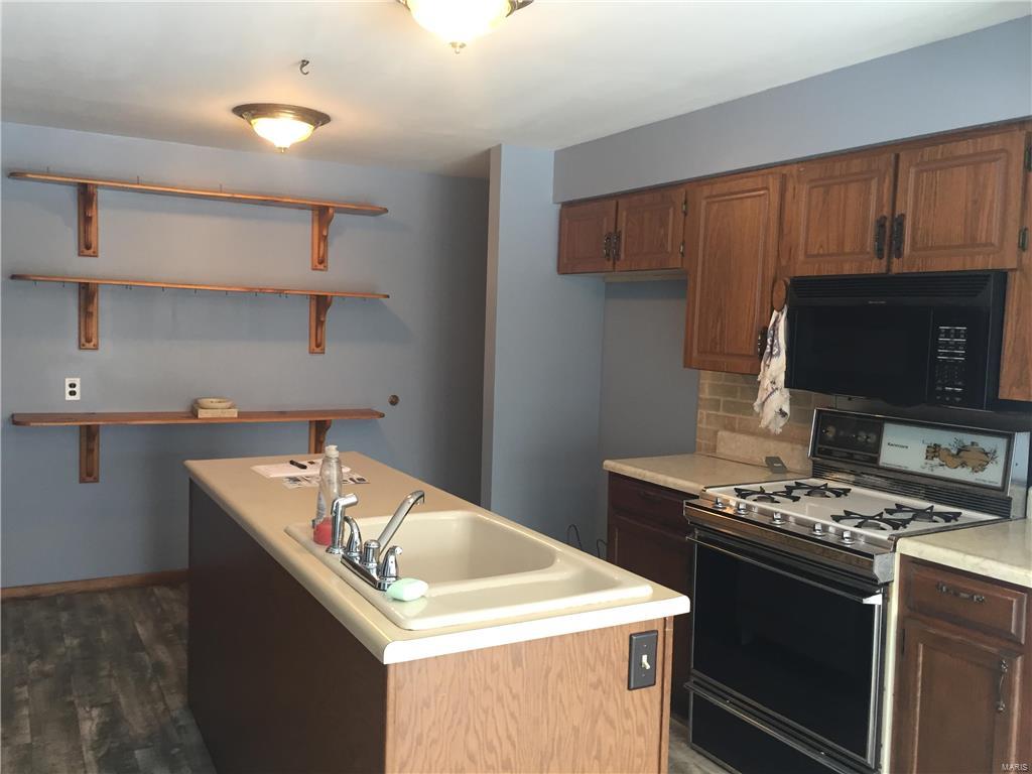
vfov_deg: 48.2
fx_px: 865
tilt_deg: -4.4
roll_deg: -2.1
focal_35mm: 29
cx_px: 516
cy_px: 387
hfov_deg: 61.7
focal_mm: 4.15
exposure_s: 1/30
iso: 80
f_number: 2.2
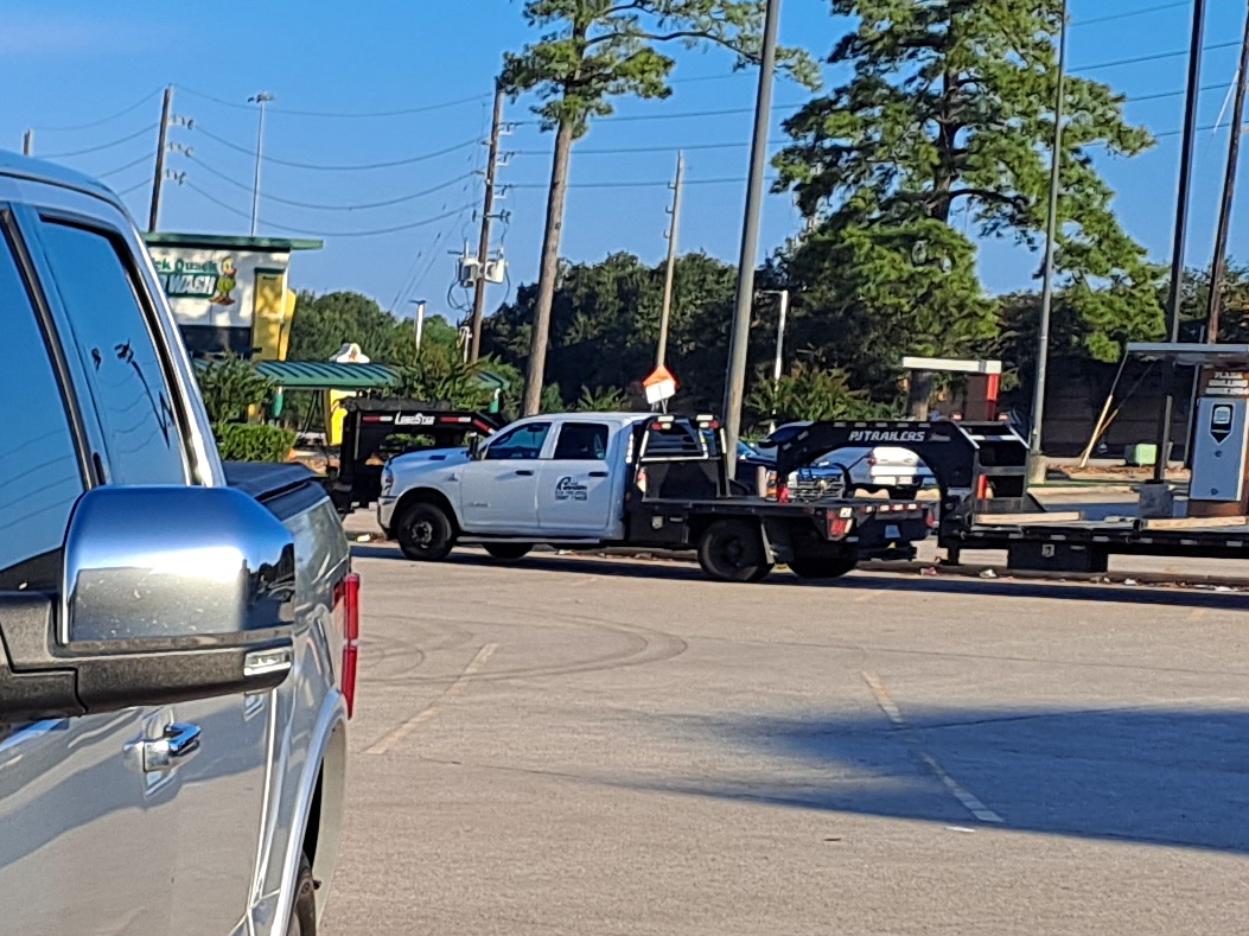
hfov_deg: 18.0
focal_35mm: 95
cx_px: -725
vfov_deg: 15.4
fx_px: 3427
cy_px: 847
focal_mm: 4.6
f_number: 2
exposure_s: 1/883
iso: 32
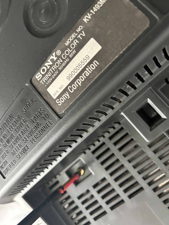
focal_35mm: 26
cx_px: 84
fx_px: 169
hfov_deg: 53.1
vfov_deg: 67.3
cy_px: 112
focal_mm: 5.7
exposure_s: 1/40
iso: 640
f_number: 1.5
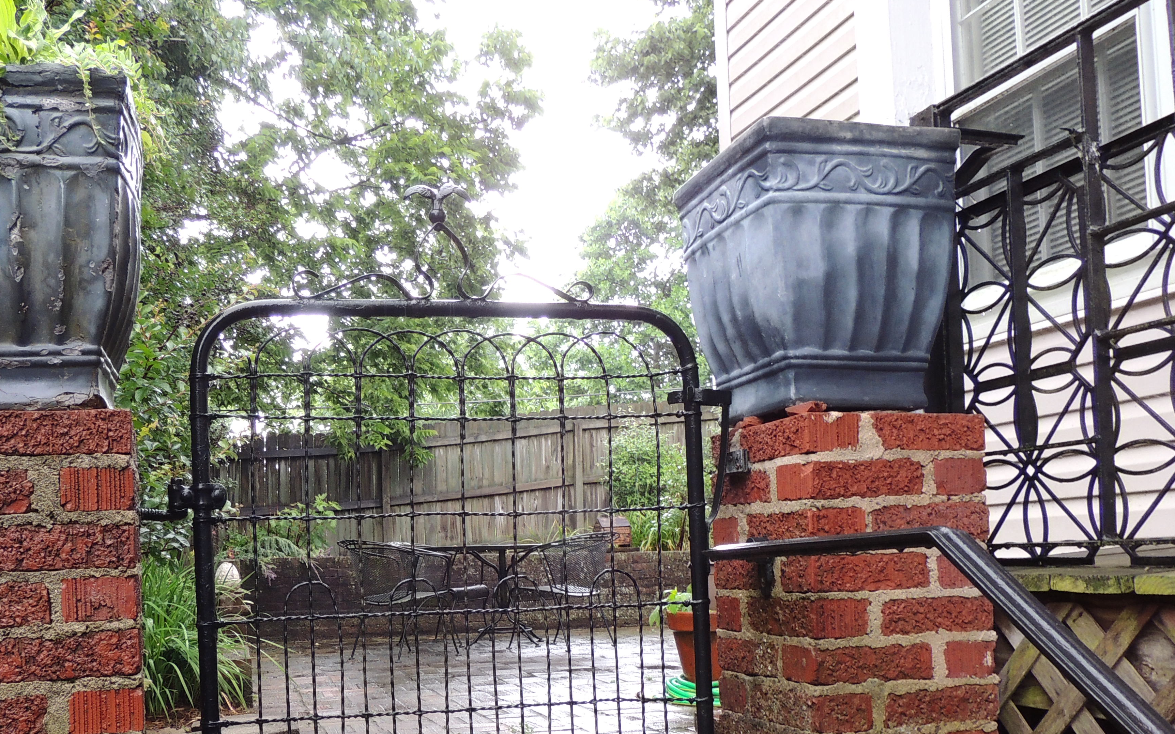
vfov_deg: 36.6
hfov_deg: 55.8
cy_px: 530
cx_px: 418
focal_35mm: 34
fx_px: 1089
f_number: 3
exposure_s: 1/30
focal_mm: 4.3
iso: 220
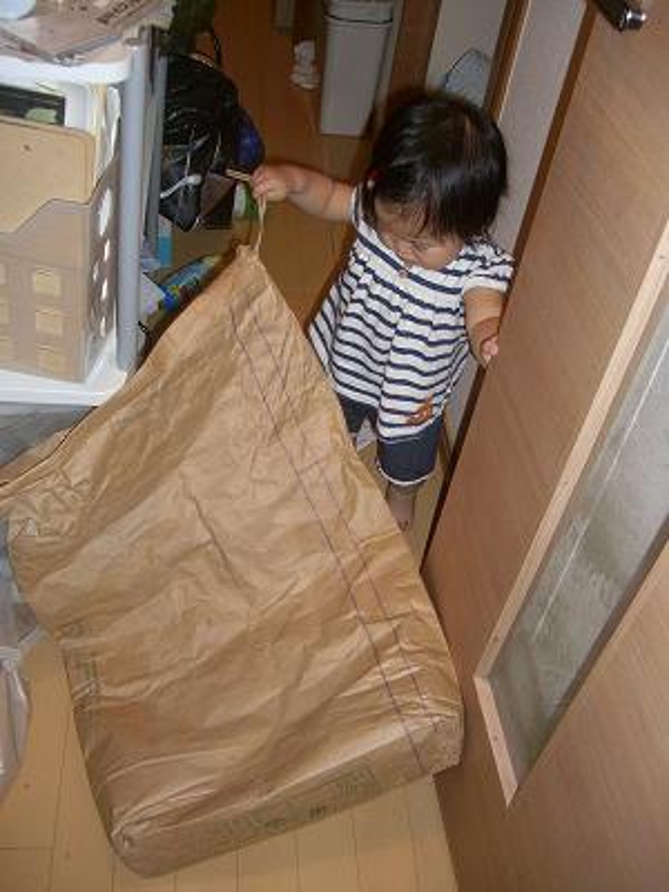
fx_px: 979
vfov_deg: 49.0
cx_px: 334
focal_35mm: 38
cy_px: 446
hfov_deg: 37.7
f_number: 2.8
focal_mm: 7.9
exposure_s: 1/60
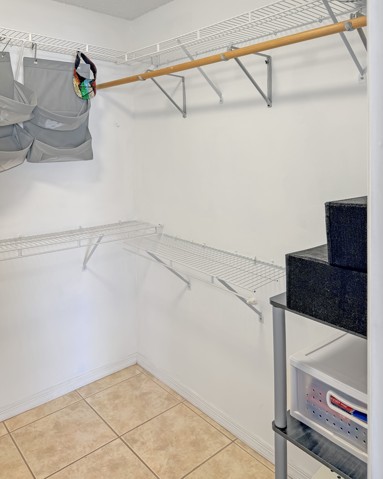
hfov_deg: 56.8
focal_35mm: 25
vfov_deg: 68.0
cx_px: 192
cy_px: 225
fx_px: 354
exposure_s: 1/60
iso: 125
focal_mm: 6.76
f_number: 1.78
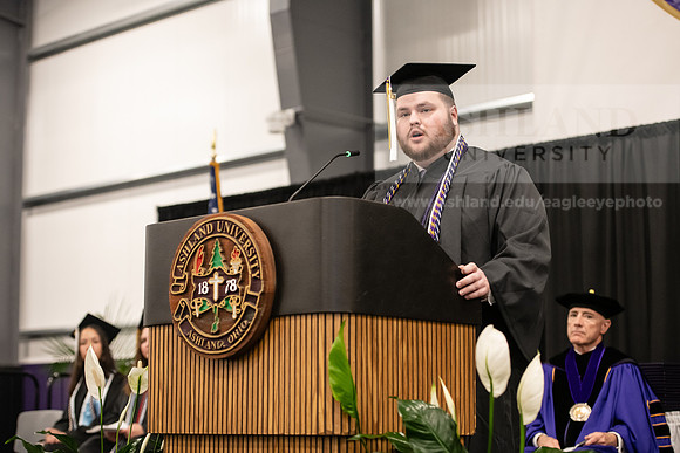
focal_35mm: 70
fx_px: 1322
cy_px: 226
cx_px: 340
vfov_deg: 19.5
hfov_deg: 28.8
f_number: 3.2
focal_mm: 70
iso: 2500
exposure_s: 1/200
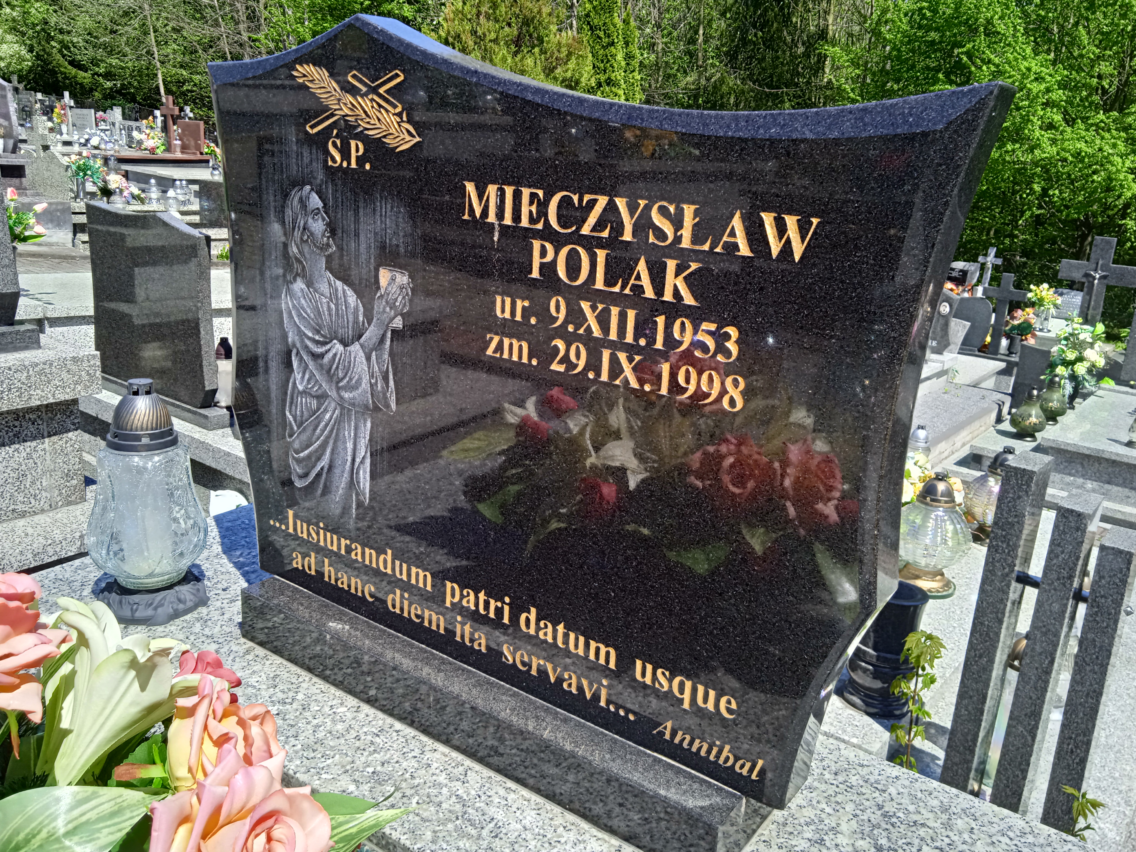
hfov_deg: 63.4
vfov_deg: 49.7
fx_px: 919
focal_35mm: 28
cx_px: 568
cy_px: 426
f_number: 2.2
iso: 115
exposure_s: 1/591
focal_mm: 3.43
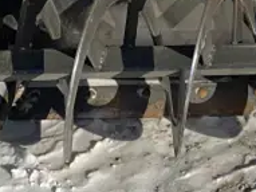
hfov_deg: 14.5
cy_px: -160
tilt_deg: -19.9
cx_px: 330
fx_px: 968
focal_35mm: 131
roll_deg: +0.8
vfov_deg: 10.6
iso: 32
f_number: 1.6
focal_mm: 4.2
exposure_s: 1/5291
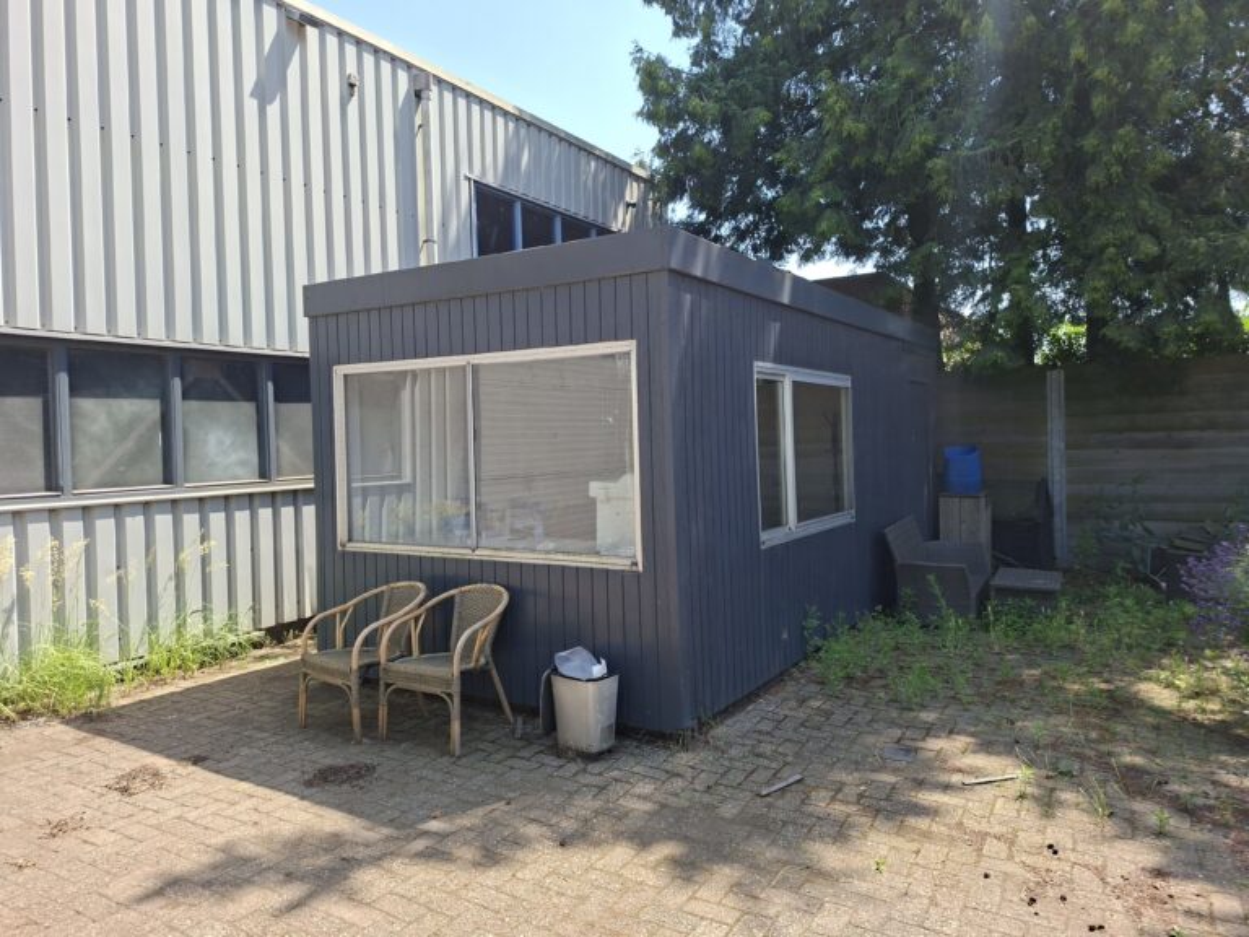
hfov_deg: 73.9
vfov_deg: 58.9
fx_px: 830
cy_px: 468
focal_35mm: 23
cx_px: 624
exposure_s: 1/907
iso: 50
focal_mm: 5.54
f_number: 1.8
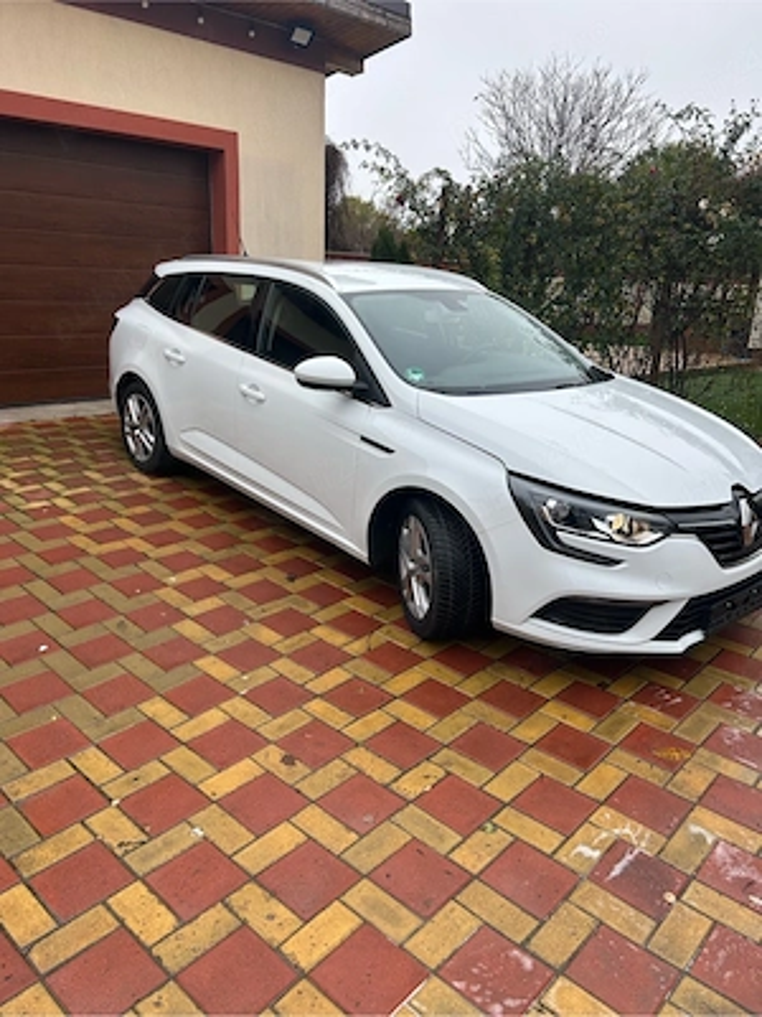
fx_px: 763
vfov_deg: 67.3
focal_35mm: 26
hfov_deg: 53.1
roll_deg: -2.1
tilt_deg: -15.7
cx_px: 381
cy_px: 508
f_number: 1.5
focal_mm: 5.7
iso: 50
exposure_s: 1/1000
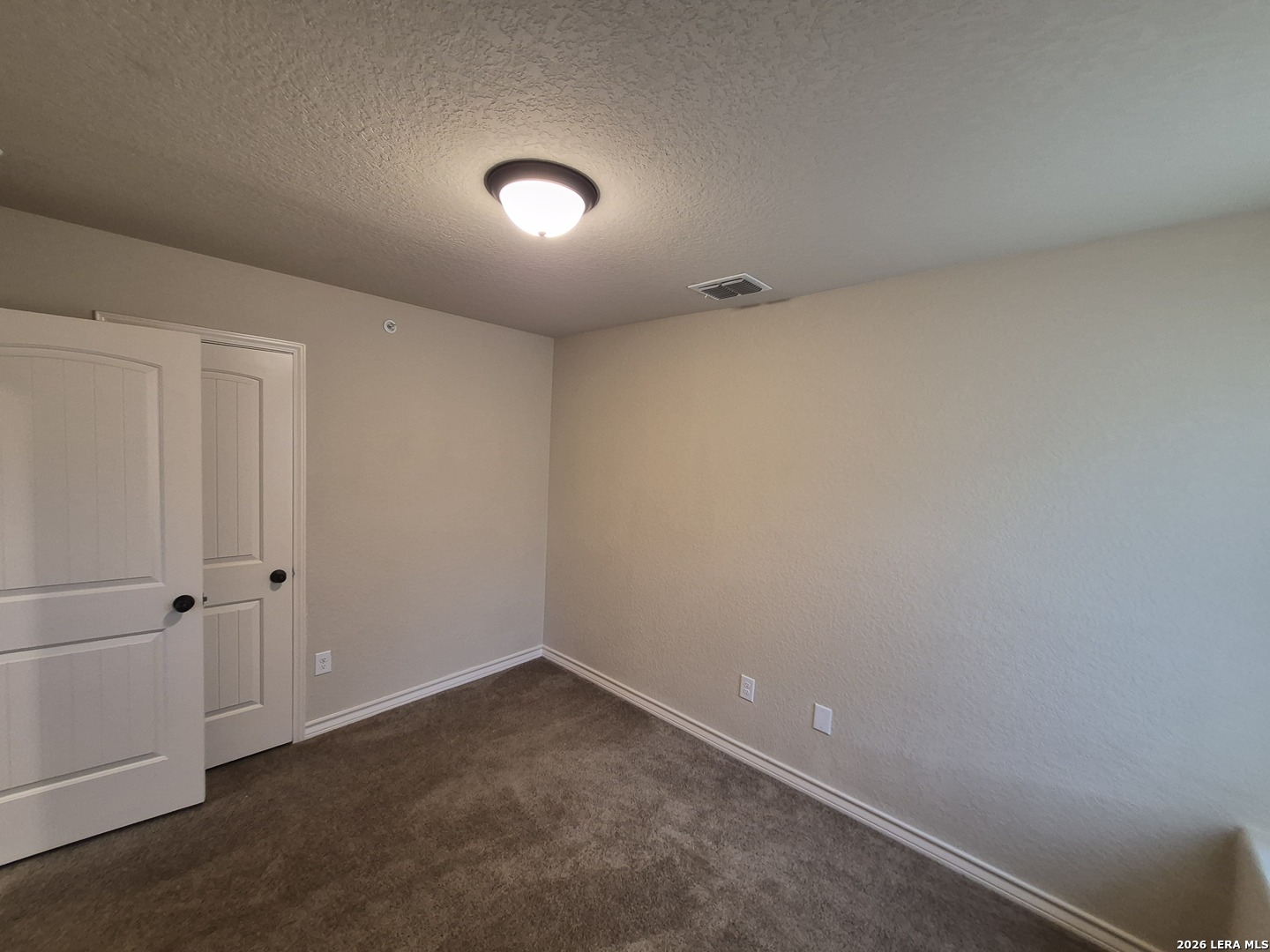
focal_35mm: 13
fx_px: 477
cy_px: 476
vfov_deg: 89.9
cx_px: 635
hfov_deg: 106.2
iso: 320
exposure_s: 1/60
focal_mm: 1.74
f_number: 2.2
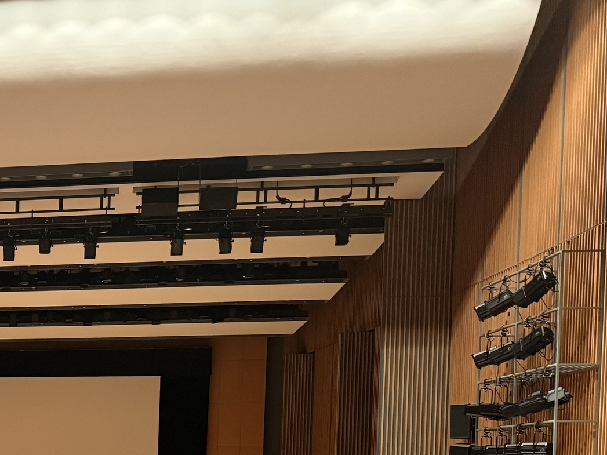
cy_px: 511
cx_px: -64
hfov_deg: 31.0
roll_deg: -0.6
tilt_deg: -2.4
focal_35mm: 55
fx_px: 964
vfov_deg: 24.6
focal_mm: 6.76
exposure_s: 1/33
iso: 640
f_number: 1.78
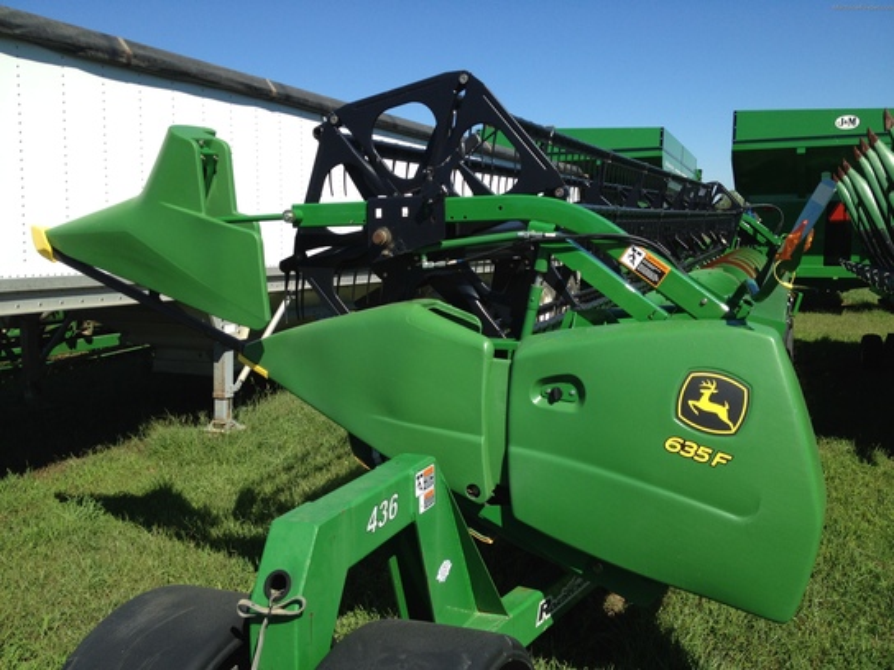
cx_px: 447
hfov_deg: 52.6
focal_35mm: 35
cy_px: 335
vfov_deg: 40.7
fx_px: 904
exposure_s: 1/1577
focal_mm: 4.28
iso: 64
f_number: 2.4
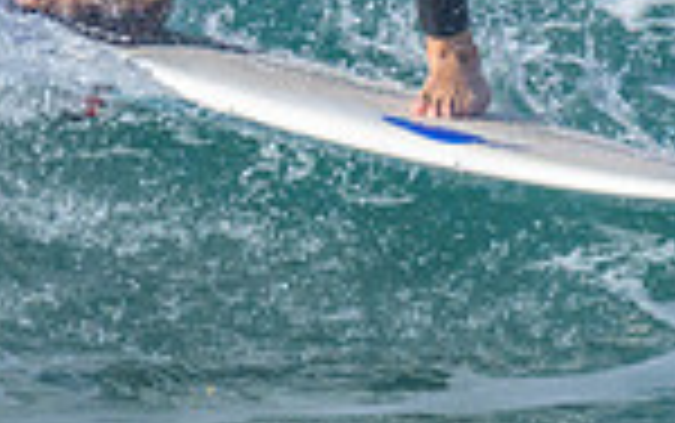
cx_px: 134
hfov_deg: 0.5
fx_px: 79659
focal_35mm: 4327
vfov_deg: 0.3
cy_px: -138
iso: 1100
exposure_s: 1/2000
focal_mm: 800
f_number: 11
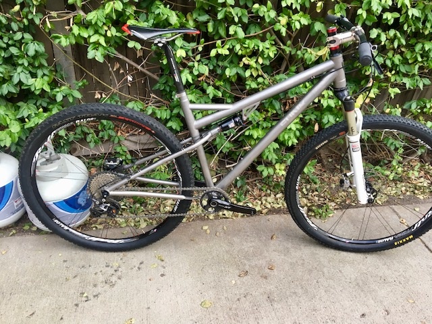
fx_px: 362
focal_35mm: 29
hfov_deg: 61.7
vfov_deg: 48.2
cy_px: 162
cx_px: 216
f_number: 2.2
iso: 25
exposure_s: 1/40
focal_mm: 4.15
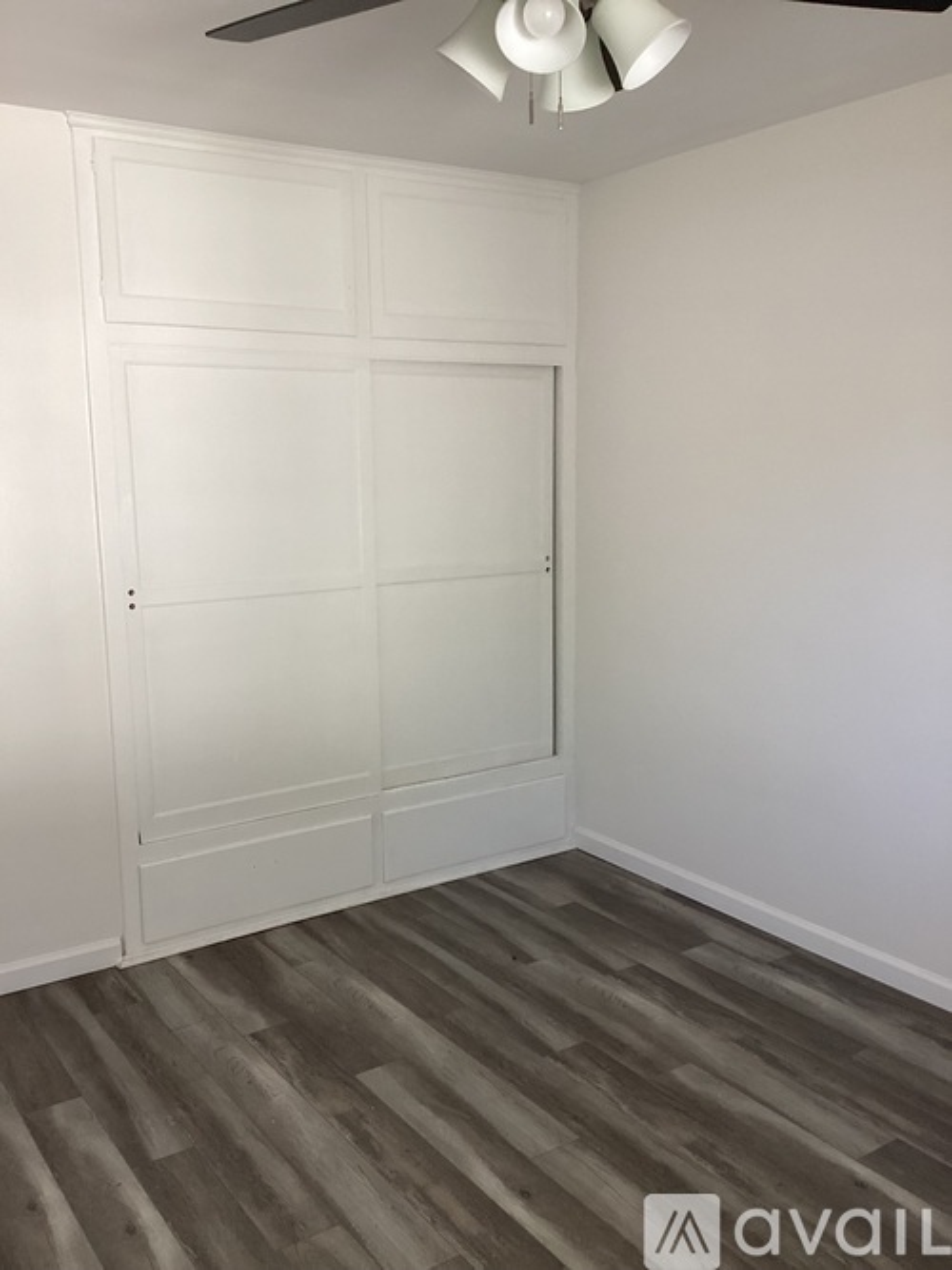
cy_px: 635
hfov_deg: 45.4
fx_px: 1137
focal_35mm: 31
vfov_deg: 58.4
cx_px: 476
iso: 125
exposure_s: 1/60
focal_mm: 3.3
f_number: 2.4
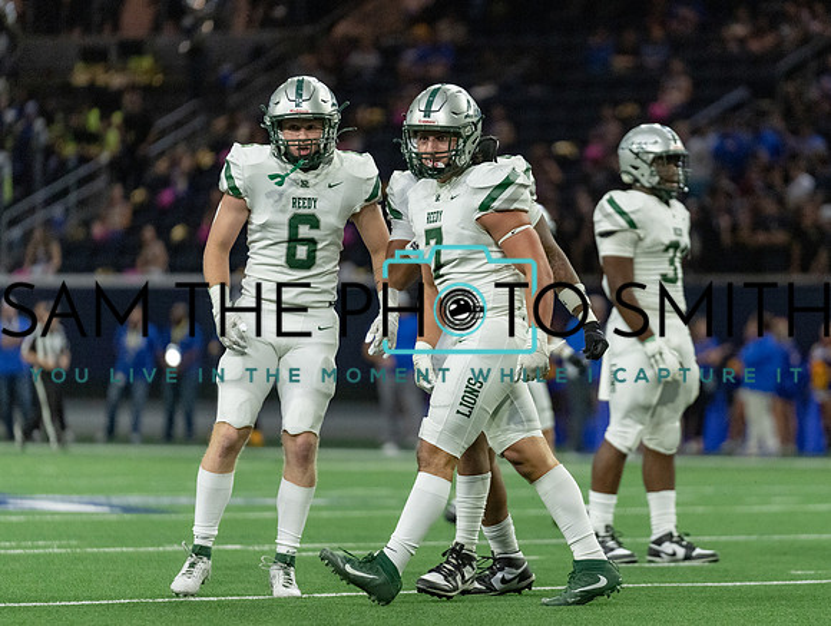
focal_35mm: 256
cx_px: 464
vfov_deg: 5.8
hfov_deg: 7.7
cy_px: 301
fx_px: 6159
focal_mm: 200
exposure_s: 1/1250
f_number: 2.8
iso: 4000
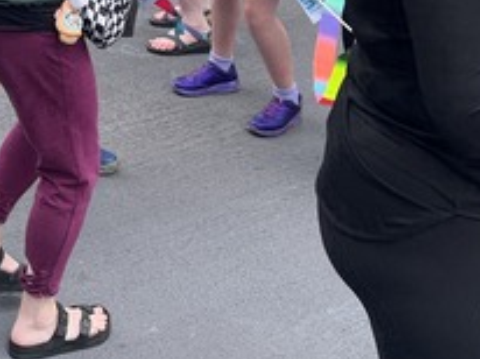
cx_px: -63
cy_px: -107
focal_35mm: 84
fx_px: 1163
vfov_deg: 16.6
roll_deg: +0.3
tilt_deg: -14.3
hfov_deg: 21.9
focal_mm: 5.1
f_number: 1.6
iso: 50
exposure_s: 1/858
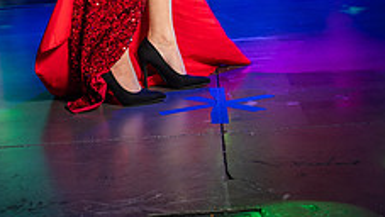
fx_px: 1124
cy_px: -161
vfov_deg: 10.4
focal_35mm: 110
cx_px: 136
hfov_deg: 19.4
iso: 500
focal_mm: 53
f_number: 5
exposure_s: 1/80
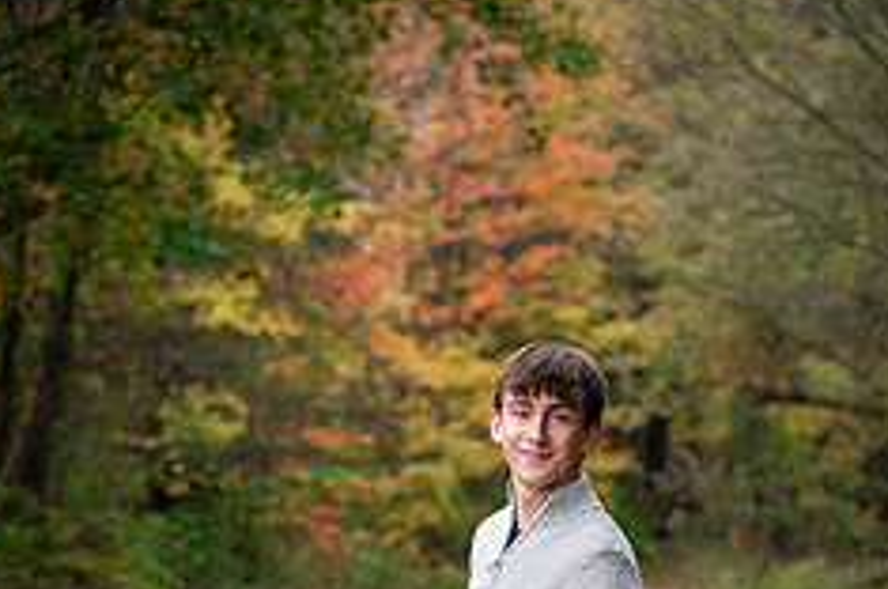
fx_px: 4015
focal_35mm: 163
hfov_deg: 12.6
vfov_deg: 8.3
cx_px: 514
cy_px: 732
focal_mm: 85
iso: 640
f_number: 3.5
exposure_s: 1/320
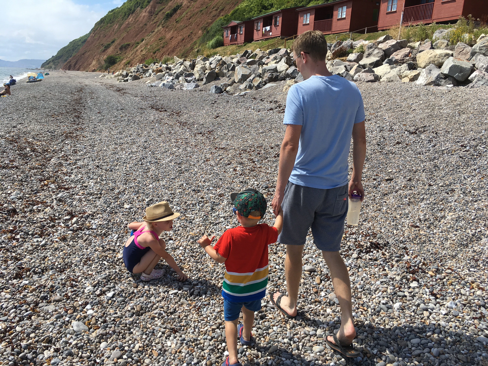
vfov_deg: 48.2
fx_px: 409
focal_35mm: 29
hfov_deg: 61.7
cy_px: 183
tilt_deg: -15.4
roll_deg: -3.2
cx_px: 244
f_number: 2.2
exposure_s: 1/1709
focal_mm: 4.15
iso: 25
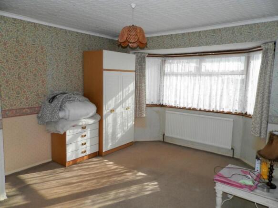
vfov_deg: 54.9
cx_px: 139
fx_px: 201
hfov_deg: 69.4
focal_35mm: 25
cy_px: 104
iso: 80
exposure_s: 1/640
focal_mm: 4.5
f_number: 3.1
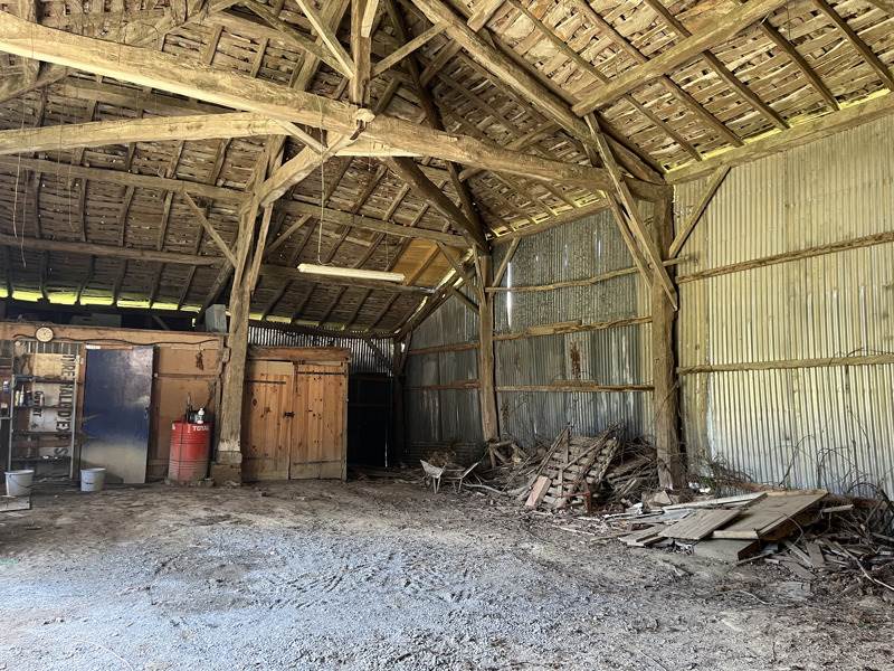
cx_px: 447
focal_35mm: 26
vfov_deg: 53.1
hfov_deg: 67.3
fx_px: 671
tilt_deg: +5.8
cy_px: 336
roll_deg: -0.7
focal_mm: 5.1
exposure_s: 1/84
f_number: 1.6
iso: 125
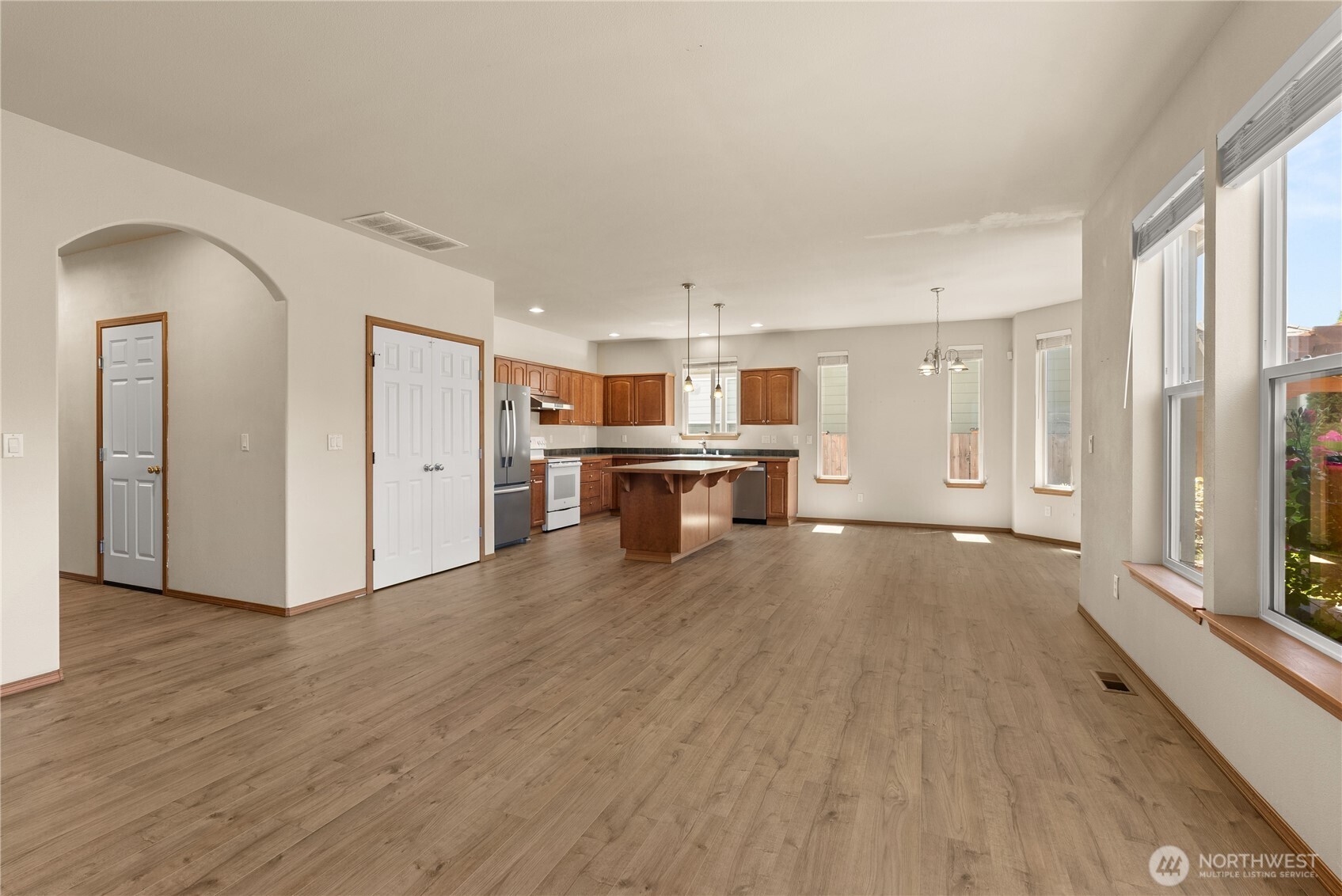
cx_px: 671
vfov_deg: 73.8
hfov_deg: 96.7
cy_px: 448
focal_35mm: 16
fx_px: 597
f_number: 9
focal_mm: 16
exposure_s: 1/5
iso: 500
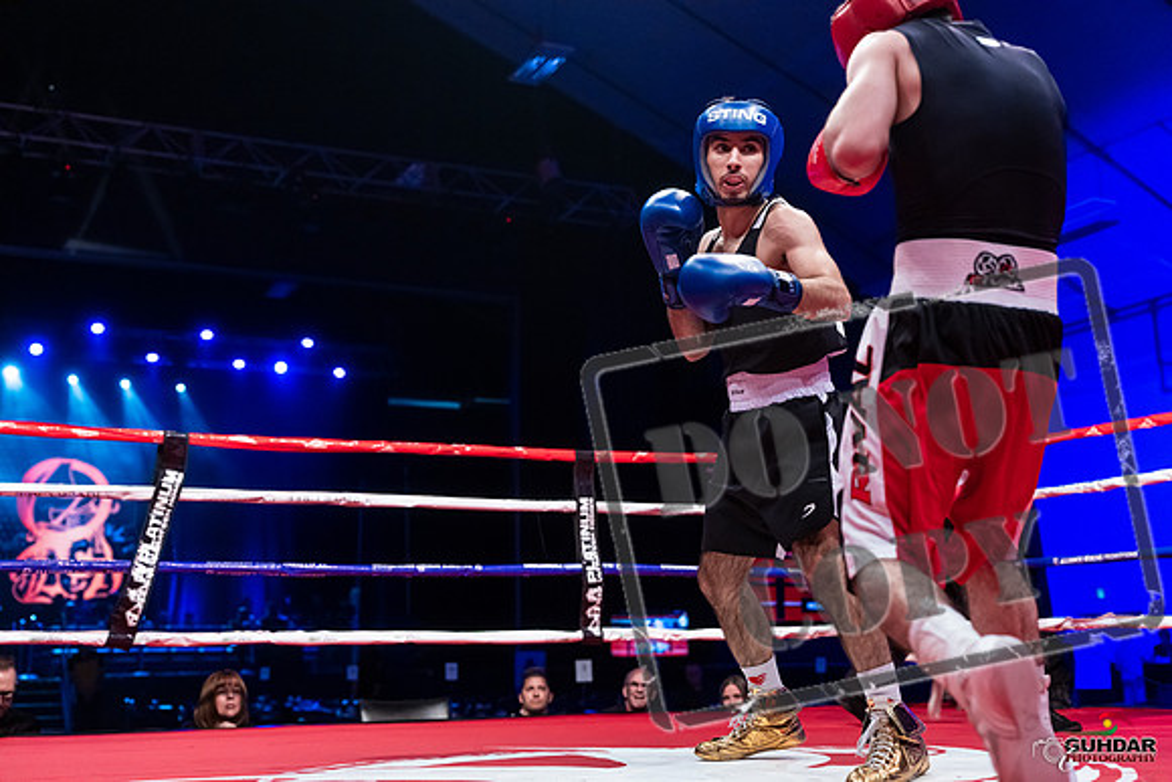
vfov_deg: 31.2
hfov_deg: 45.4
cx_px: 586
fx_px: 1400
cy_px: 391
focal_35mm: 43
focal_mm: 43
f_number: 2.8
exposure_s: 1/1000
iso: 4000
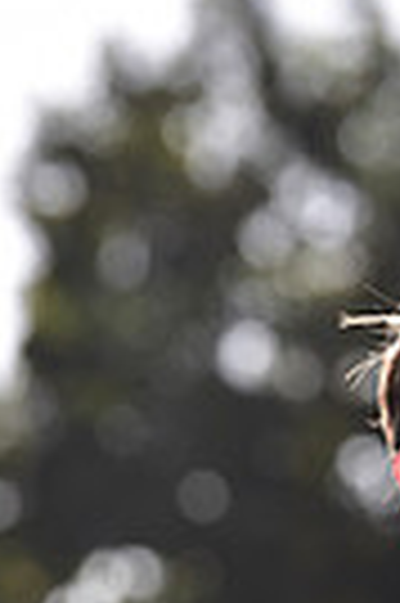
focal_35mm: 716
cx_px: 676
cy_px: 918
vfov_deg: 2.9
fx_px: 11963
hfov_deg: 1.9
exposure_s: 1/250
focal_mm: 165
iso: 80
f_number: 5
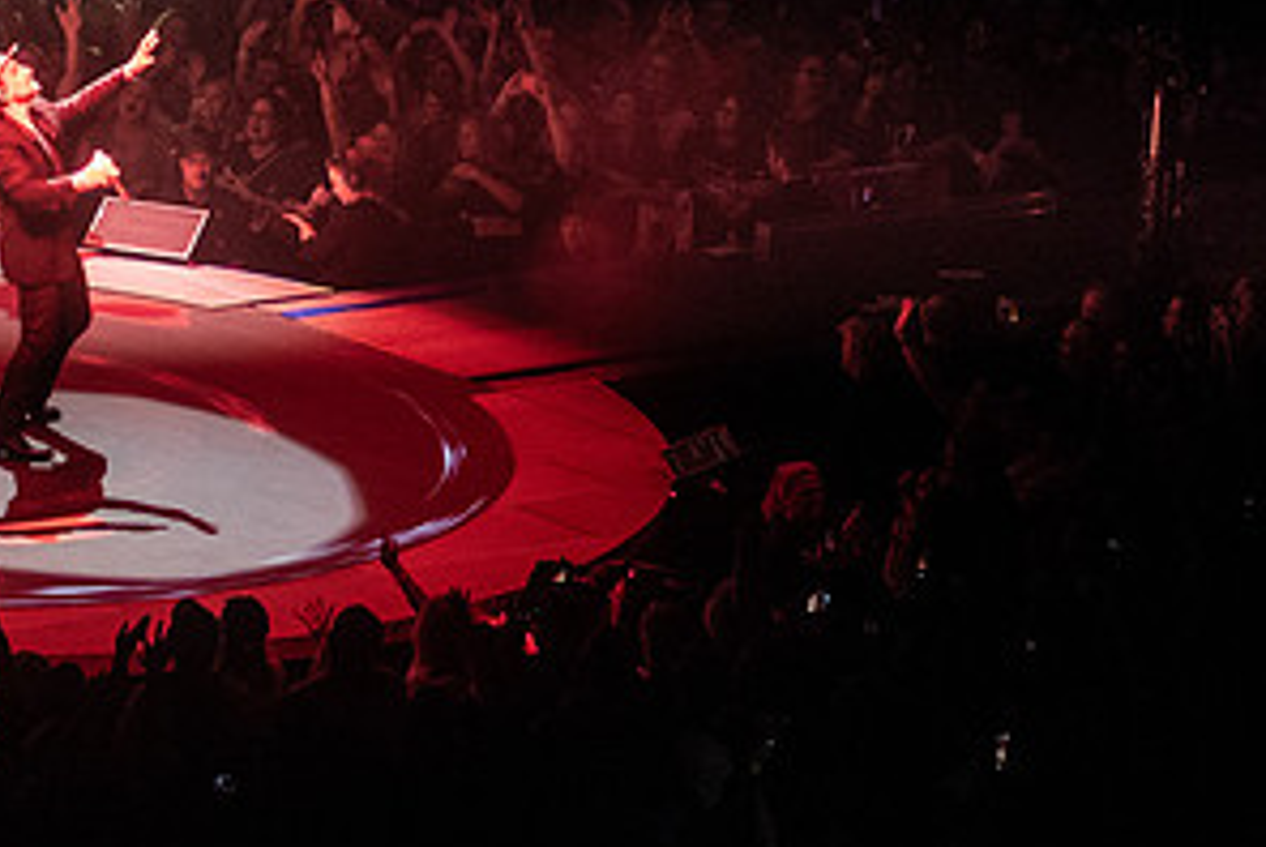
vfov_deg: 5.3
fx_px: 9082
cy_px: 267
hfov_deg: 8.0
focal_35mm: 258
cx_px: 991
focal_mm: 80
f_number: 2.8
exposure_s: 1/500
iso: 2000
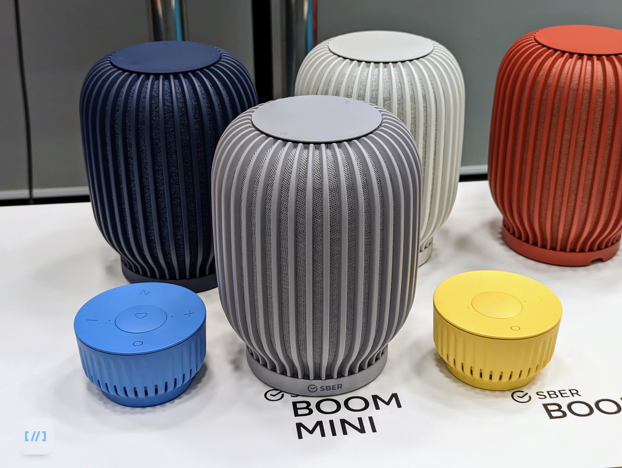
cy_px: 234
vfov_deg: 30.3
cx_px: 311
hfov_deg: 39.6
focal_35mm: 48
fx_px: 864
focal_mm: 6.81
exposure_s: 1/199
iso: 194
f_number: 1.85
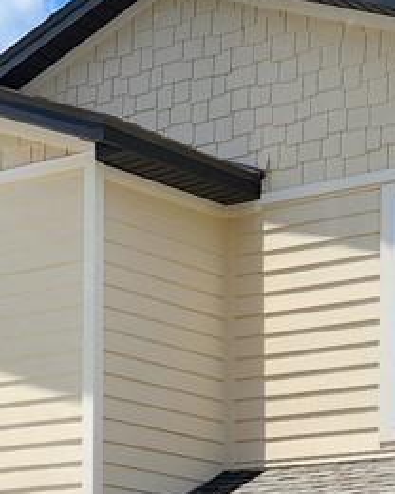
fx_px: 2017
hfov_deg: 10.7
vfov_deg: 13.5
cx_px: -228
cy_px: 610
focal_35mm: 138
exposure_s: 1/1235
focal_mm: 5.4
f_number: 1.8
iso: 20
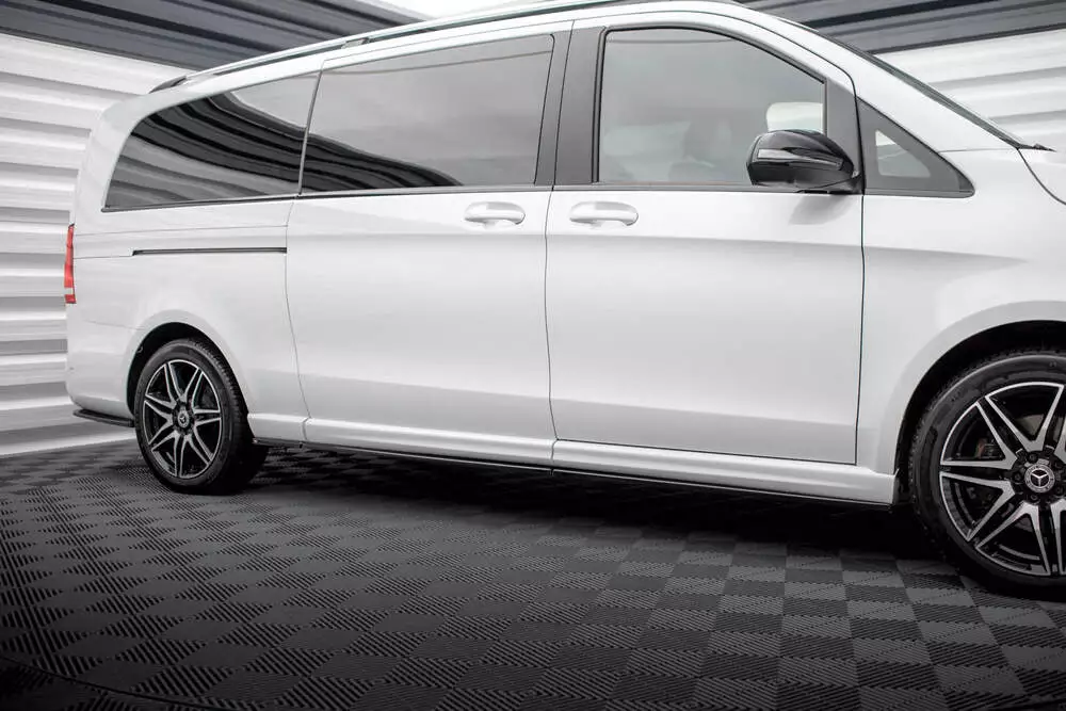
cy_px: 364
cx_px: 549
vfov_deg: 36.6
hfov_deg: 52.8
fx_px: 1074
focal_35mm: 36
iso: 500
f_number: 2.5
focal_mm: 35
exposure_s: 1/125
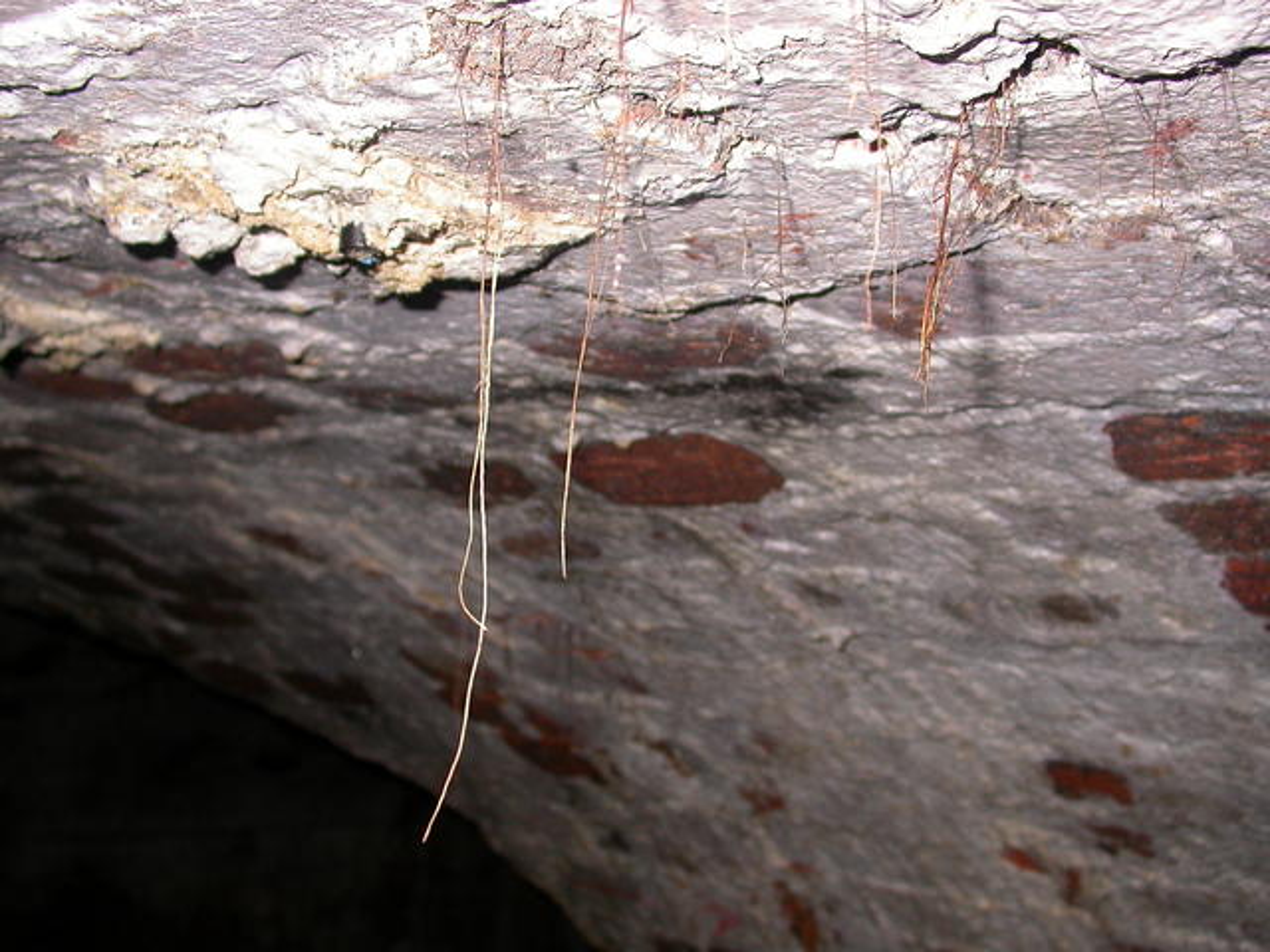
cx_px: 635
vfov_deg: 37.7
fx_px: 1394
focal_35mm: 38
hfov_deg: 49.0
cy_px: 476
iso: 100
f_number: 2.6
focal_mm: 7.85
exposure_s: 1/60
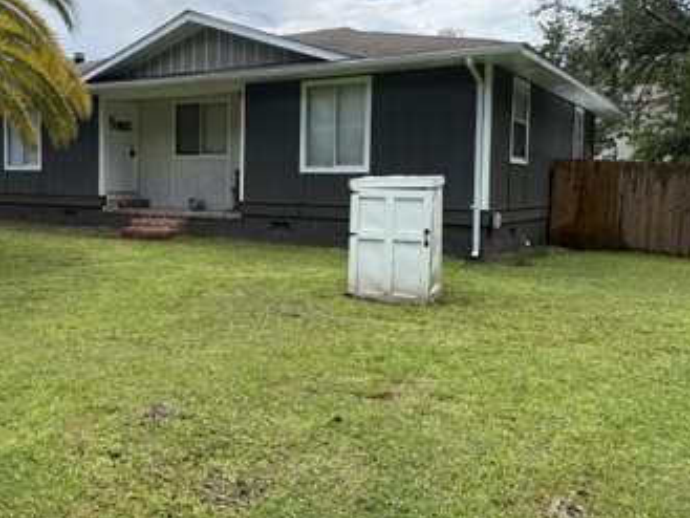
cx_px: 233
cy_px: 202
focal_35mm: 35
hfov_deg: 51.7
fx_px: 698
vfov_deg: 40.5
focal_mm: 6.76
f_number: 1.78
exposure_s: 1/3145
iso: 100
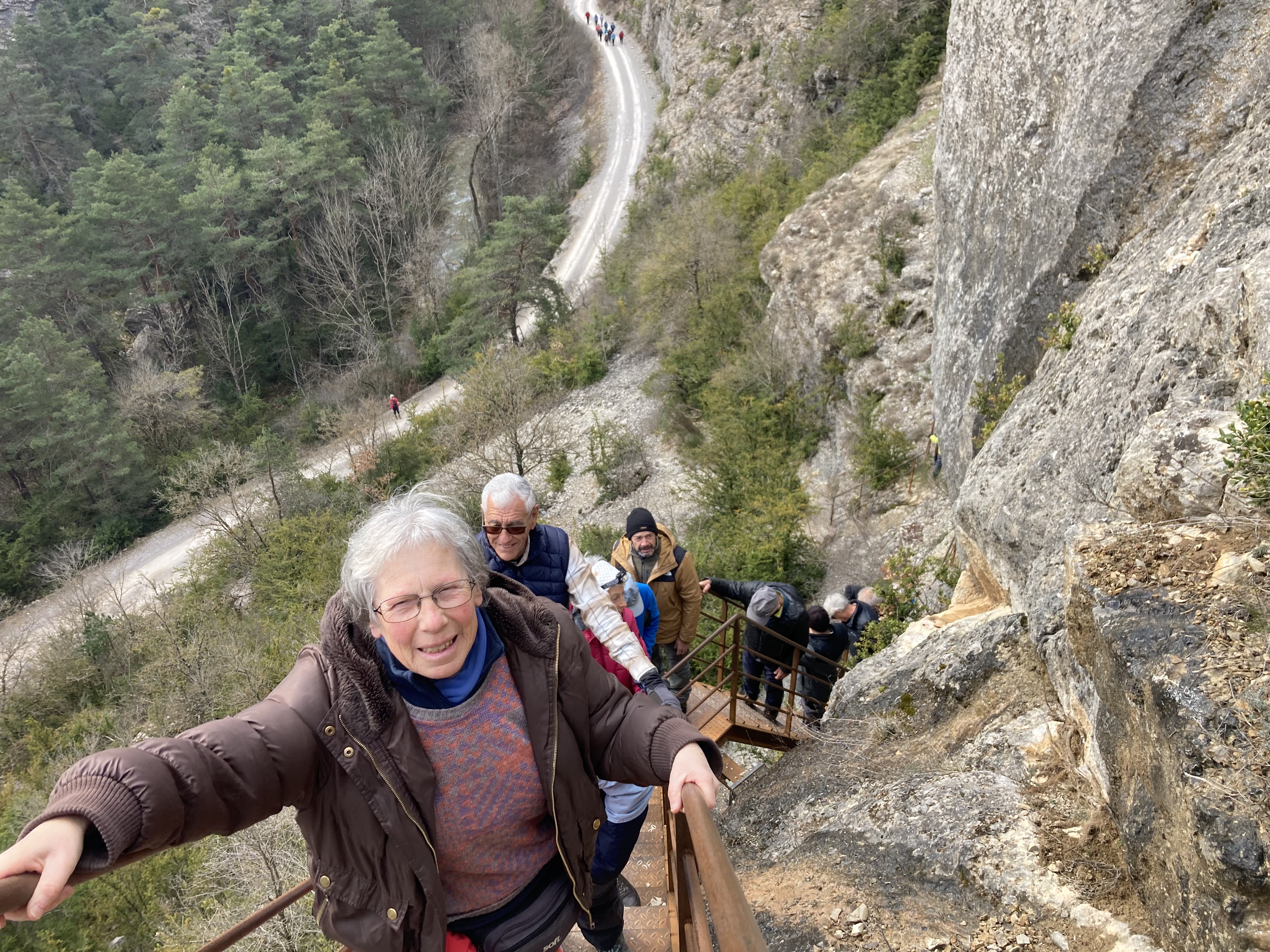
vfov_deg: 49.7
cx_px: 635
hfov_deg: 63.4
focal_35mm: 28
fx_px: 1027
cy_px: 476
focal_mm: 3.99
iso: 20
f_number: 1.8
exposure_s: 1/282
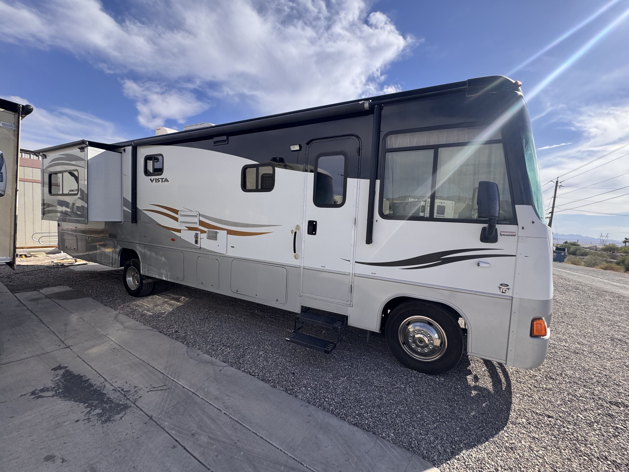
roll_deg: -4.8
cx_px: 314
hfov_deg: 102.1
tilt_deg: -7.6
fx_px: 254
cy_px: 236
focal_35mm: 14
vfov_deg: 85.7
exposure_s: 1/1078
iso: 40
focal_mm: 2.22
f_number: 2.2
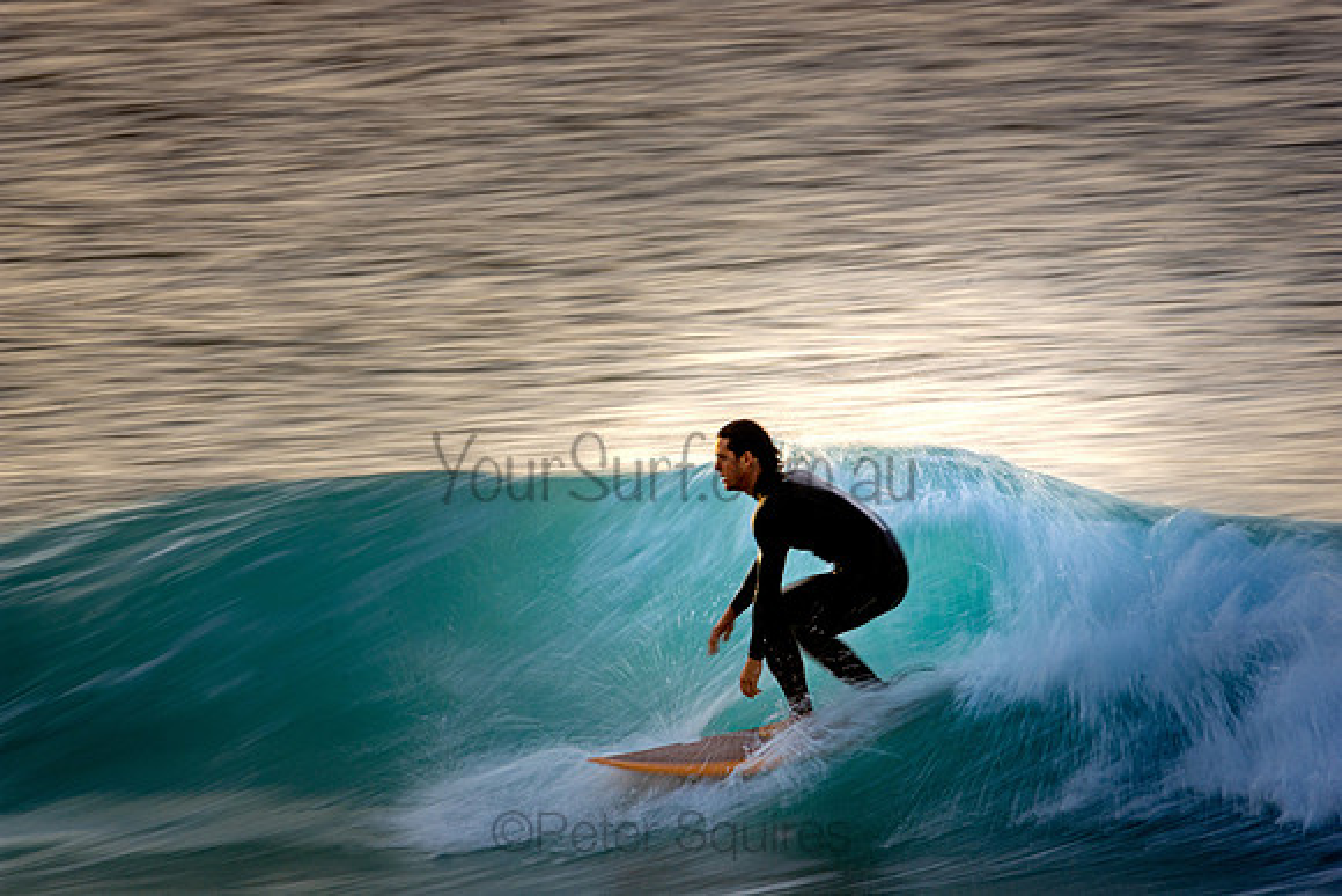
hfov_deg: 2.7
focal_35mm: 750
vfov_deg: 1.8
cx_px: 671
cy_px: 448
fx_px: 27964
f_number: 20
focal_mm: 500
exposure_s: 1/15
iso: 100
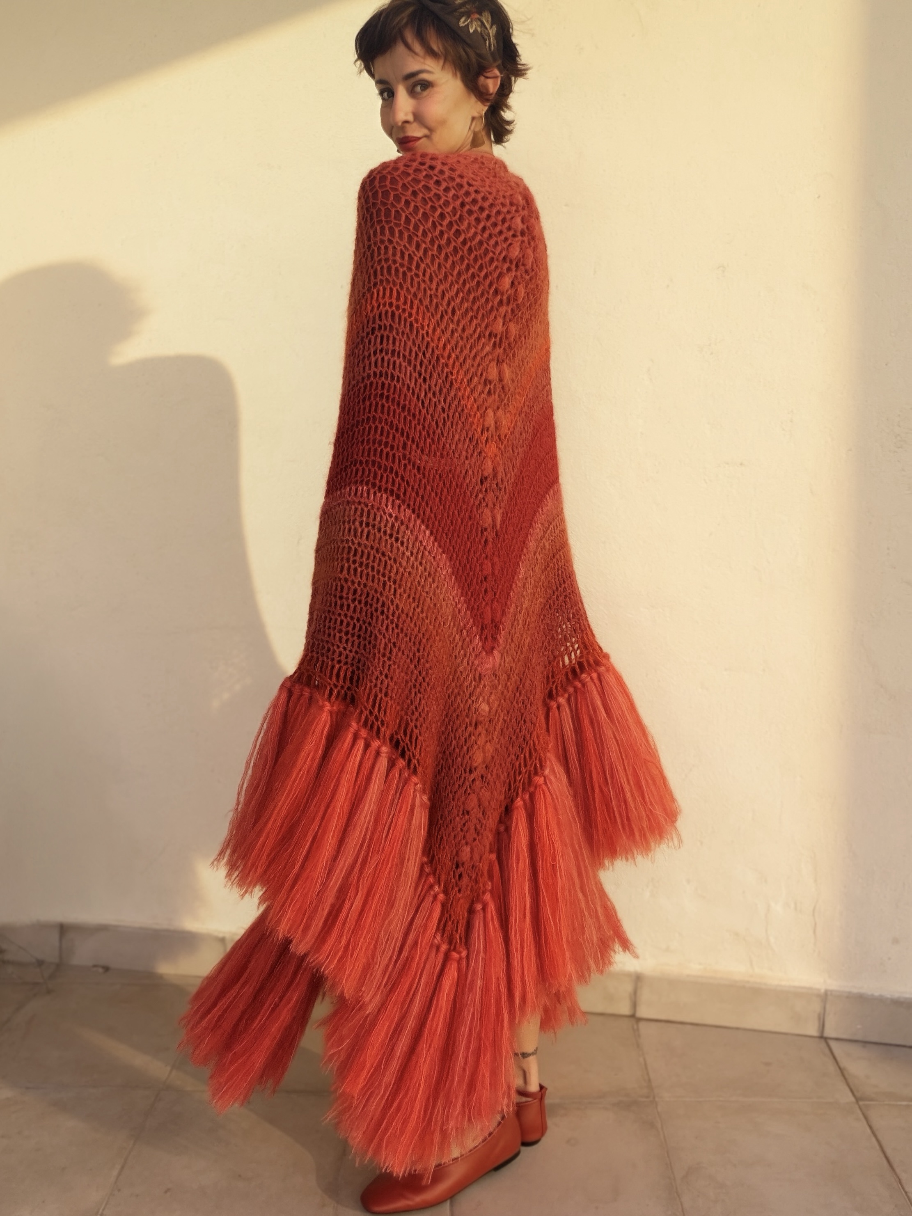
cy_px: 608
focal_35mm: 30
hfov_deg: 46.8
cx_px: 456
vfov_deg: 60.0
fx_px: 1054
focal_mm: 2.71
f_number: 1.9
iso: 25
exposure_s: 1/563
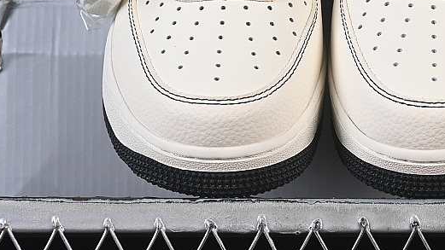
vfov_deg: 7.4
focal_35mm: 163
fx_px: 1923
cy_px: 7
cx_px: 330
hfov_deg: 13.2
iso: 160
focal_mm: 50
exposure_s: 1/80
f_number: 8
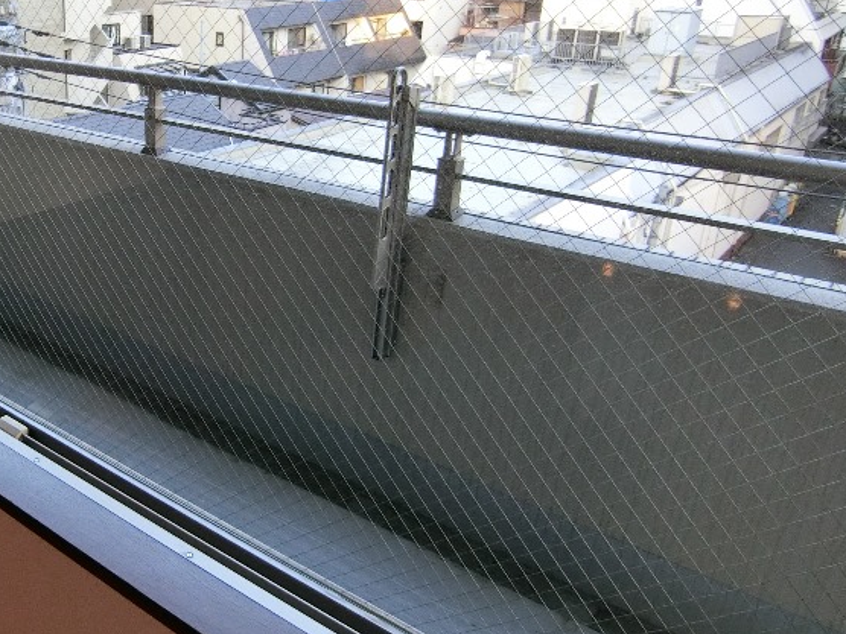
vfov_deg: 40.6
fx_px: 855
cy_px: 275
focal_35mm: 35
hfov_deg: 49.1
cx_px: 151
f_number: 2.7
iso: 250
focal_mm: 4.06
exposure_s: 1/125
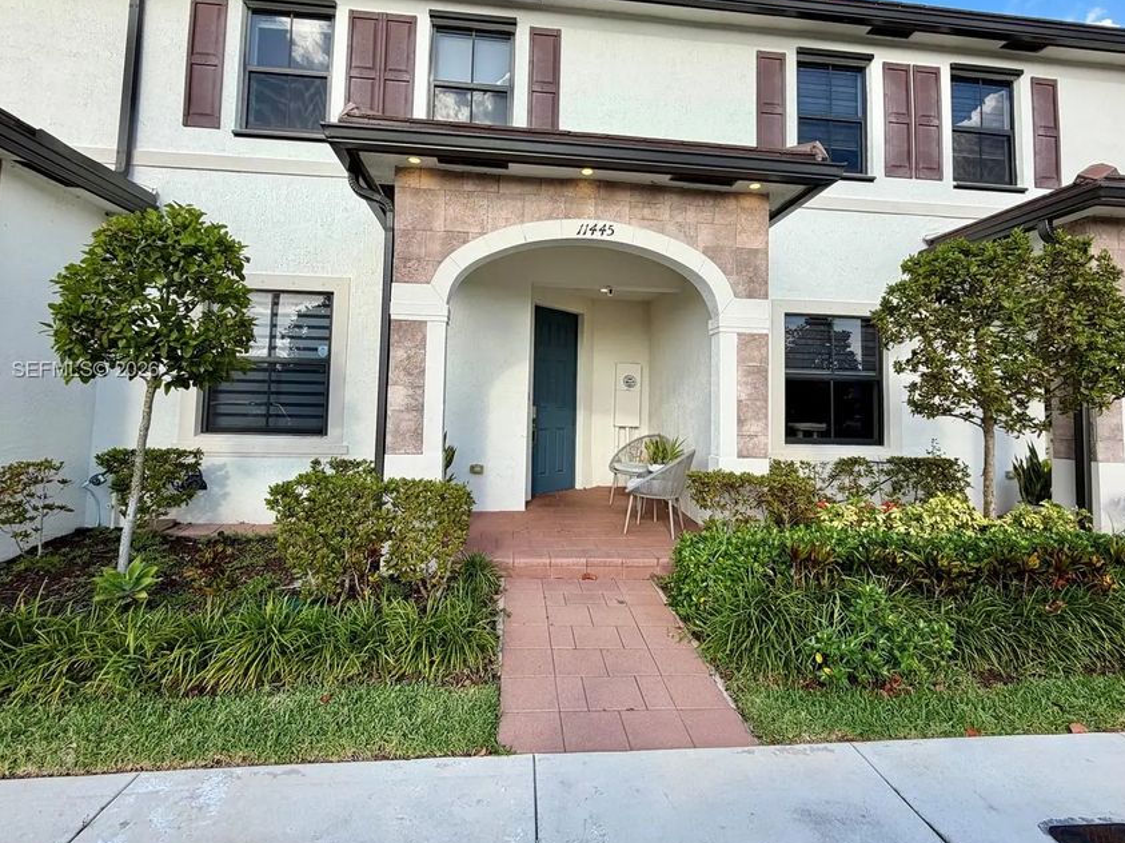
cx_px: 577
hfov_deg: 91.0
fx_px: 552
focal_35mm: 17
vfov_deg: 74.4
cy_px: 371
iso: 40
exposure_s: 1/590
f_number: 2.2
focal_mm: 2.22
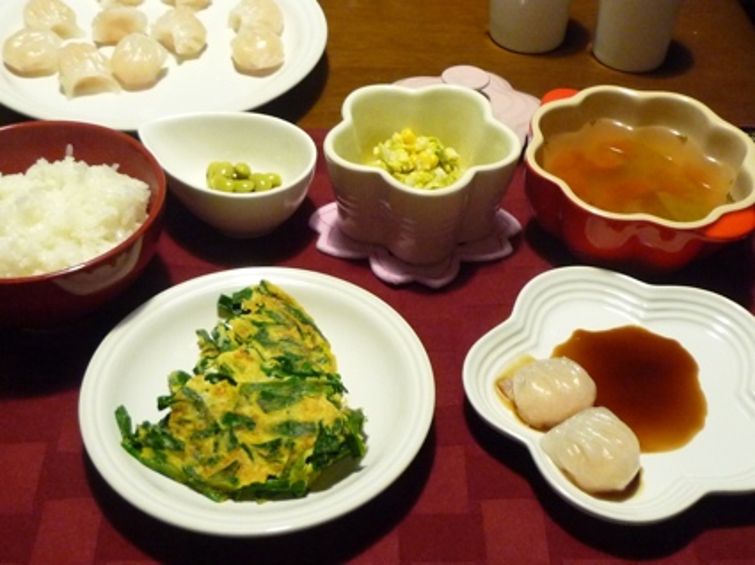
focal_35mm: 46
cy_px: 282
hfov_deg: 41.3
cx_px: 378
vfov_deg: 31.5
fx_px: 1002
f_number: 2.8
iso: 400
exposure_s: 1/8
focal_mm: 4.5
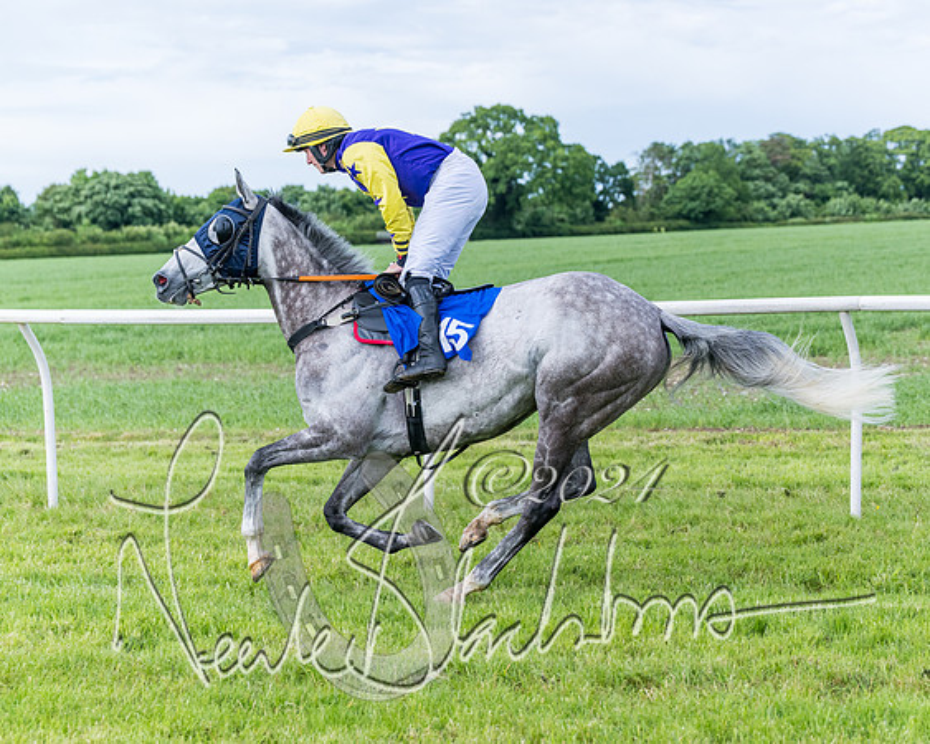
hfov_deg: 19.5
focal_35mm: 98
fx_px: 2702
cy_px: 333
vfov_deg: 15.7
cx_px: 585
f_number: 4
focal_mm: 70
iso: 400
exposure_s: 1/3200
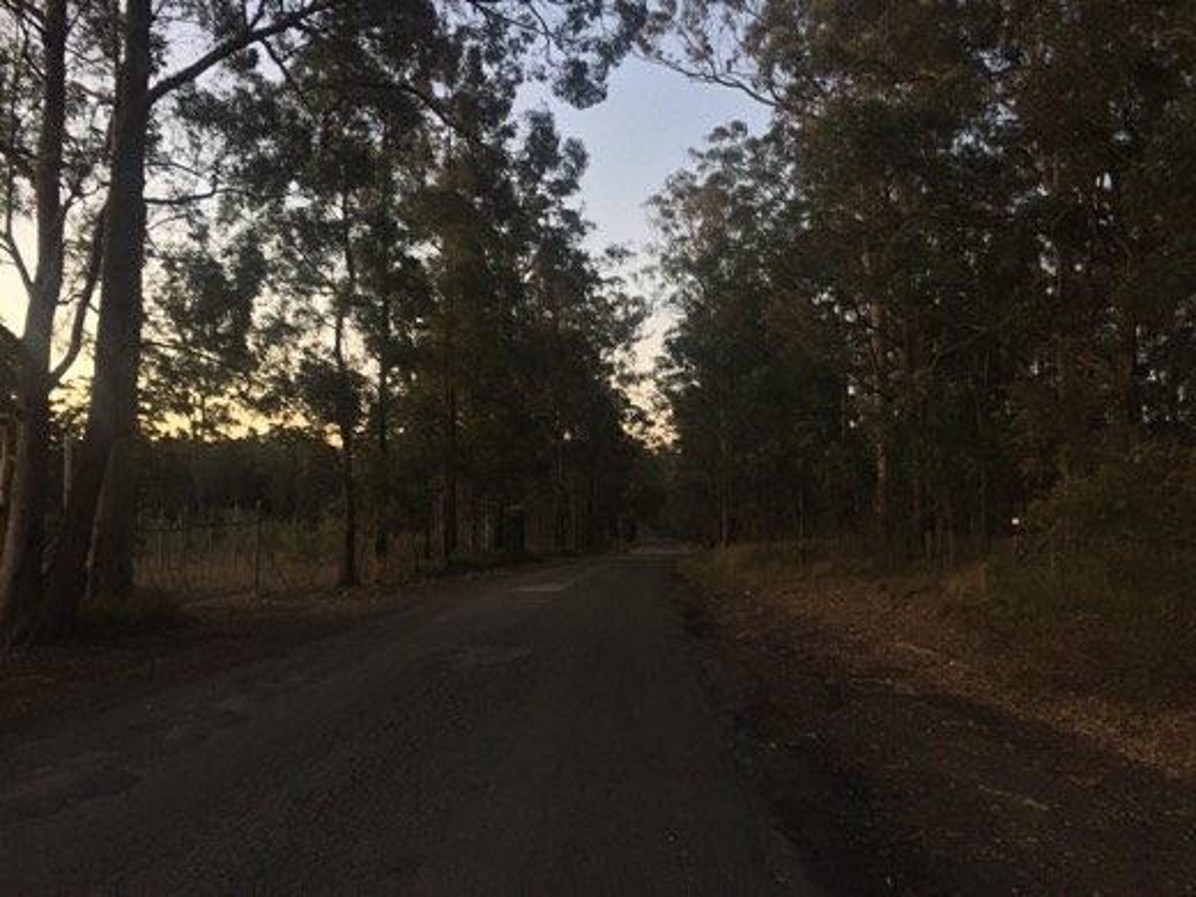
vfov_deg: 48.2
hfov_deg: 61.7
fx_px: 1002
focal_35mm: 29
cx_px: 598
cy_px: 448
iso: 250
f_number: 2.2
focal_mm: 4.15
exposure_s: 1/15
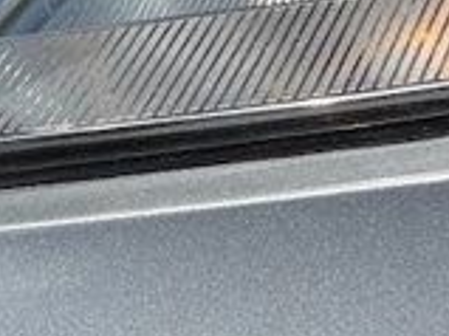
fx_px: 2009
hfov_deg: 12.7
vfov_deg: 9.3
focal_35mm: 155
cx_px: 88
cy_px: -186
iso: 80
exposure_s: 1/7353
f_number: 1.78
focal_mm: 6.76
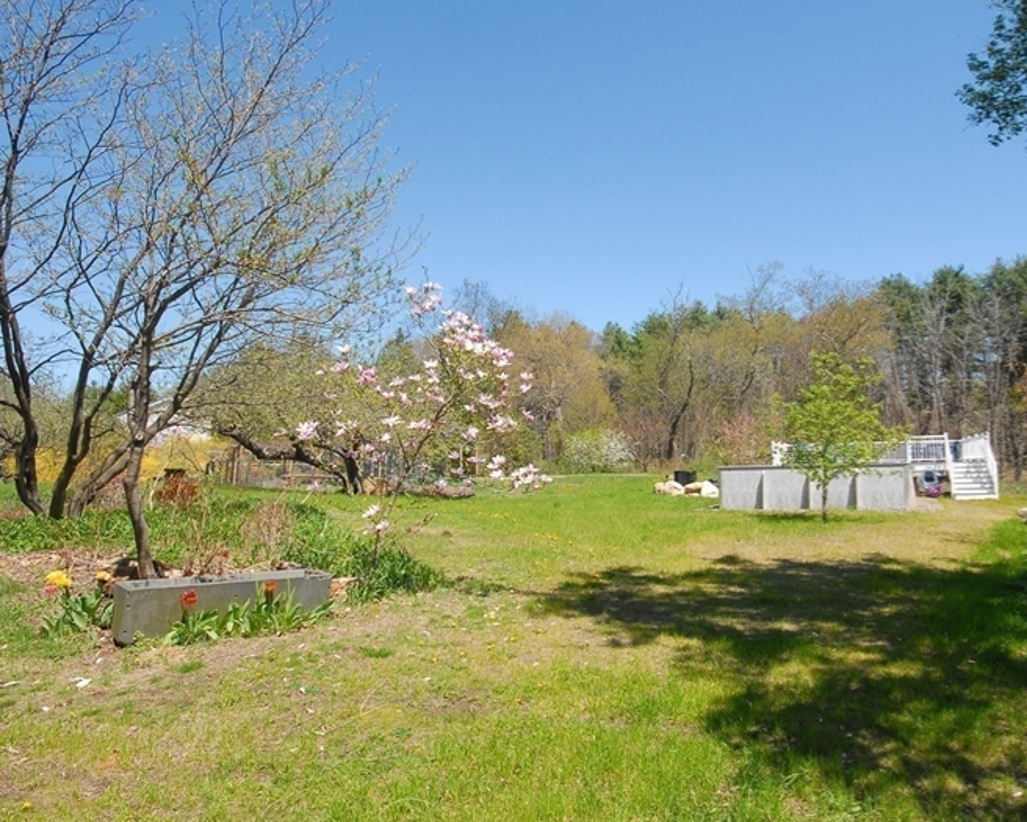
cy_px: 415
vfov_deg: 63.1
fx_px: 669
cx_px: 701
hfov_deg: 72.3
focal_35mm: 22
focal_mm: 10
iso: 200
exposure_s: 1/125
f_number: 10
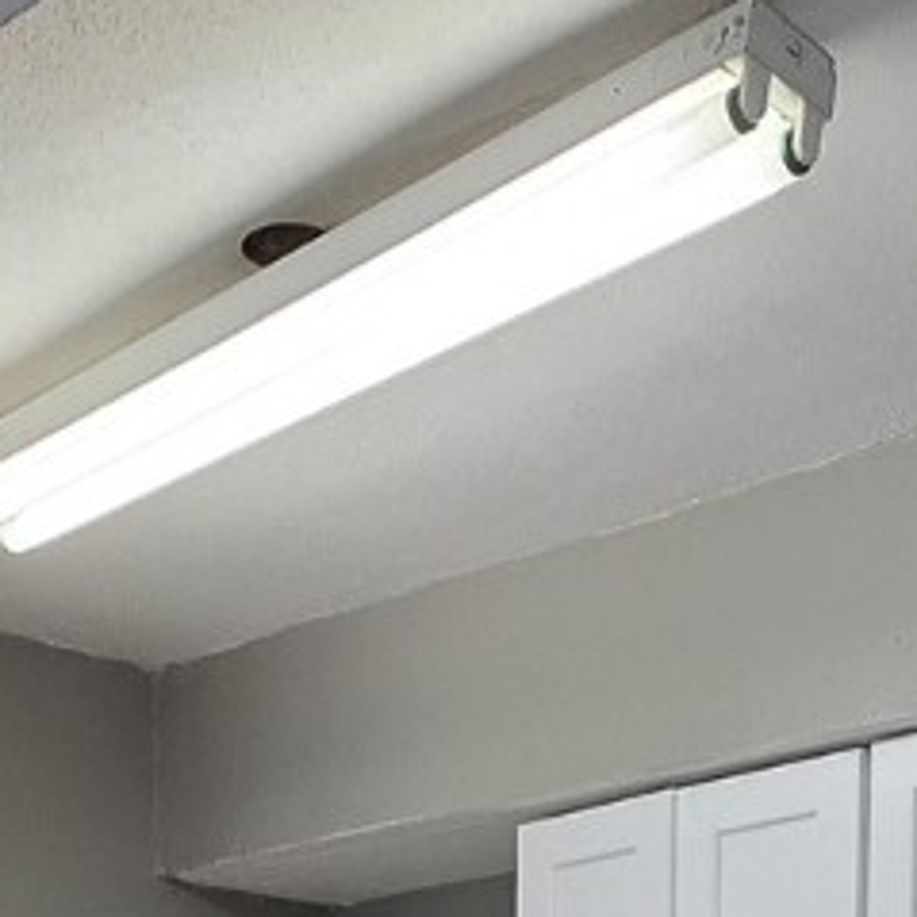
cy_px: 1573
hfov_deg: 23.4
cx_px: 453
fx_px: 2218
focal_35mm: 74
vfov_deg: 18.9
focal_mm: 1.7
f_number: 2.2
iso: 64
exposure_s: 1/60
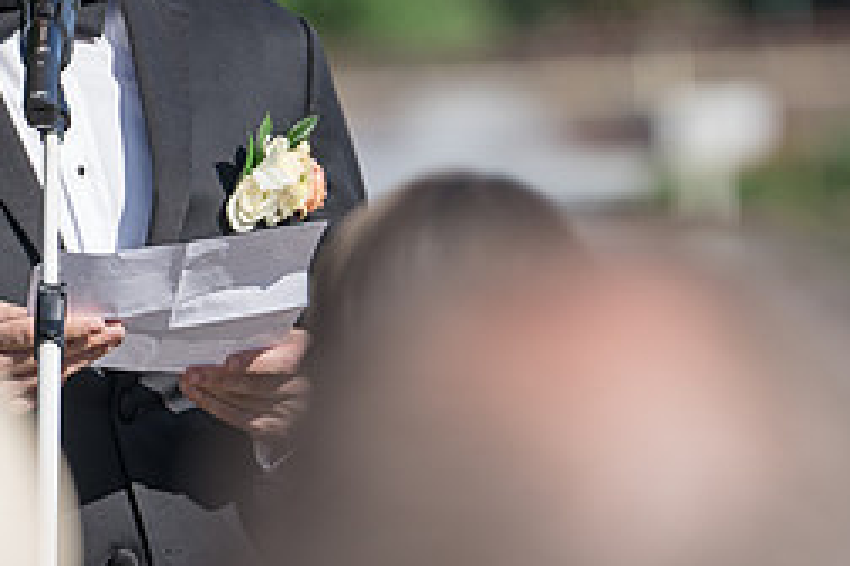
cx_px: 105
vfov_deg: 2.7
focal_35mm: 507
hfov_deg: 4.1
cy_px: 81
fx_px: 11970
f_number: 4
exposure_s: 1/1000
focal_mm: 200
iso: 100
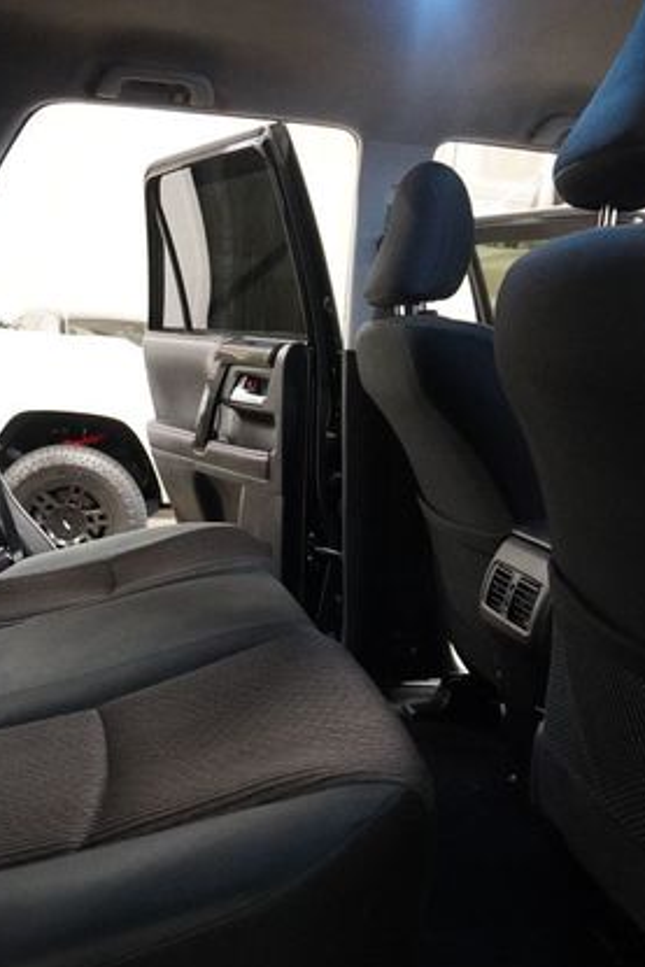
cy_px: 492
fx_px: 993
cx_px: 233
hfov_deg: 35.7
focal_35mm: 37
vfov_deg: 51.9
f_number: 3.5
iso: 6400
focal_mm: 16
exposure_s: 1/60
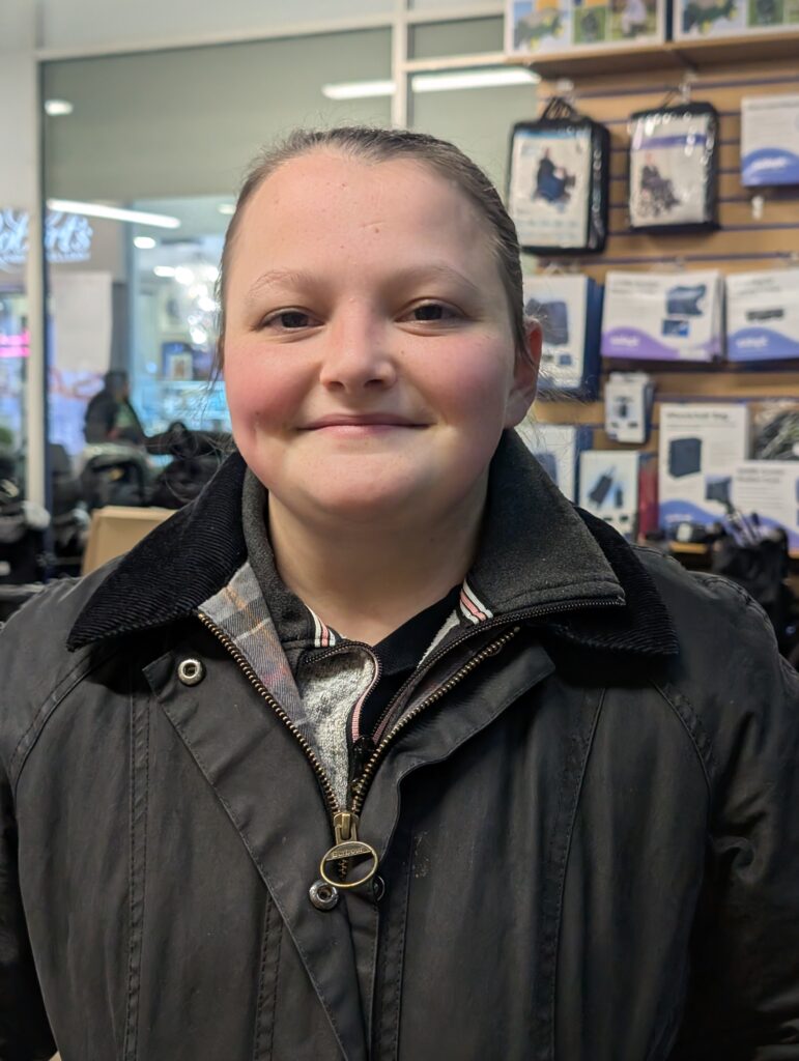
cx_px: 400
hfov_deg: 29.7
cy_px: 530
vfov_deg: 38.9
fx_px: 1504
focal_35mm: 49
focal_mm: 6.9
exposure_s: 1/311
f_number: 1.68
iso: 396
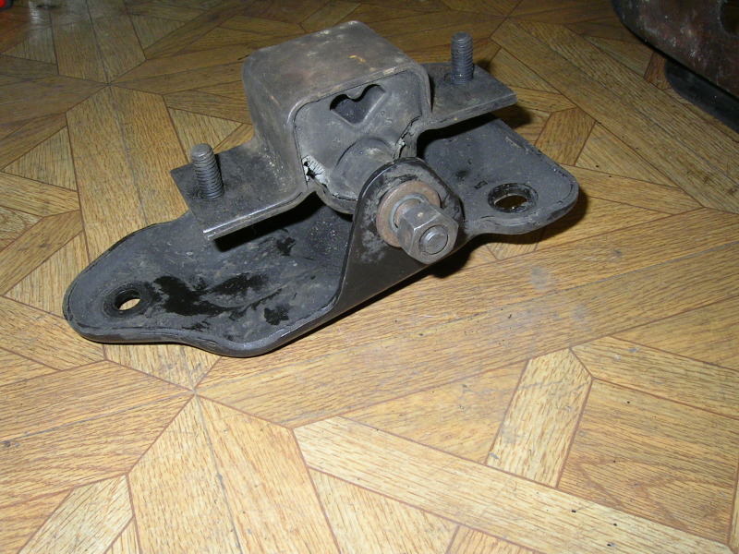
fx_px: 769
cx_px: 370
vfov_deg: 39.7
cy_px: 277
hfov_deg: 51.4
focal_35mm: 36
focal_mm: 5.6
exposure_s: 1/30
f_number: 4.8
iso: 100
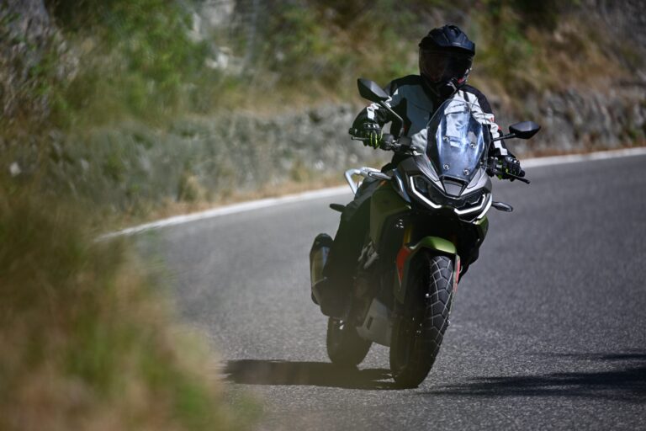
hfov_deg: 10.3
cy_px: 216
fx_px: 3589
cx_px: 323
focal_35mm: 200
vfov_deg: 6.9
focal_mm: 200
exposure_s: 1/2000
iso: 100
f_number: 2.8
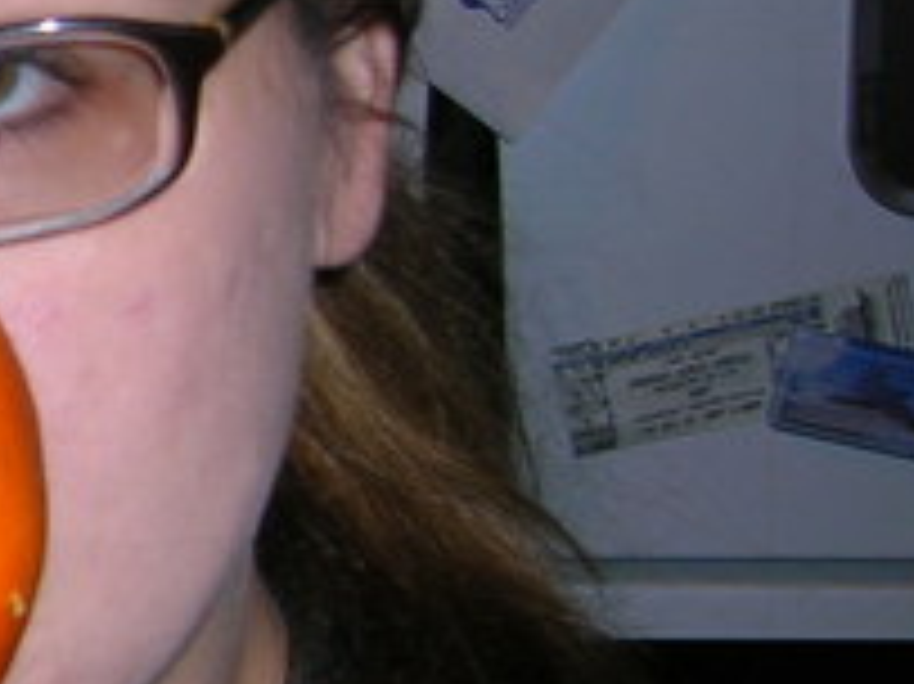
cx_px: -545
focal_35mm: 117
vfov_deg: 12.6
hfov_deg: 15.3
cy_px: 220
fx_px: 3087
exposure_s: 1/60.1
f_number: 2.9
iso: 50
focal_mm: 5.7
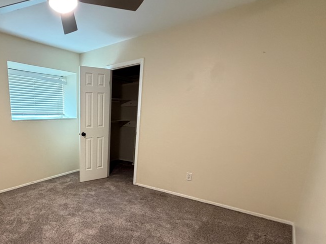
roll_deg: +1.0
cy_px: 163
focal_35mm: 22
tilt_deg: -14.6
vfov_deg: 59.7
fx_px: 207
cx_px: 74
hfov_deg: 70.3
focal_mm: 2.22
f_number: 2.2
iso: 640
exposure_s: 1/60
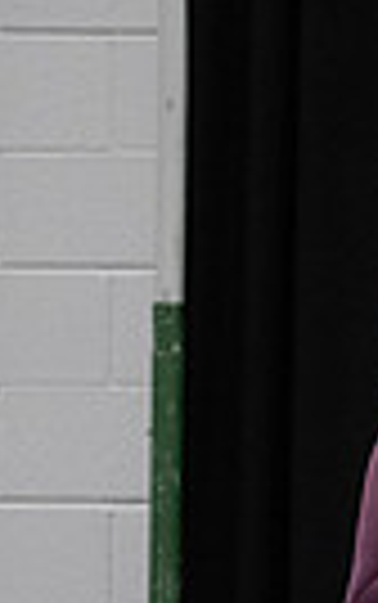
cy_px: 630
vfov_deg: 4.2
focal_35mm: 502
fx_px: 8257
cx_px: 1282
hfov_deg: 2.6
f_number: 6.3
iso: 8000
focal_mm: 114
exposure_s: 1/160
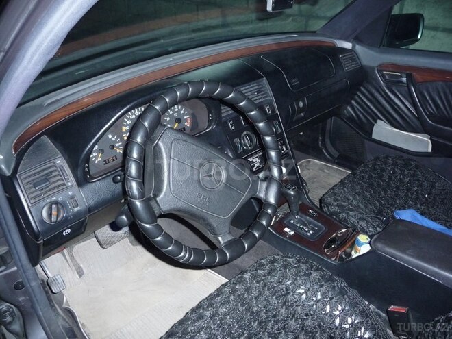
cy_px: 170
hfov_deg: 63.4
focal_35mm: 28
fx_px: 366
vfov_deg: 49.7
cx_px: 226
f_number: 3.3
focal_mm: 4.7
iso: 400
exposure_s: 1/30
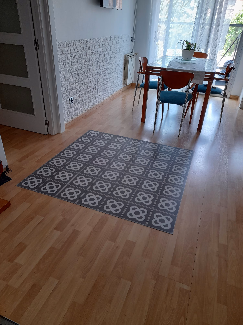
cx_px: 122
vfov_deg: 69.4
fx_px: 234
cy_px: 162
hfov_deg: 54.9
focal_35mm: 25
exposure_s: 1/50
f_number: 2
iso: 125
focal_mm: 4.6
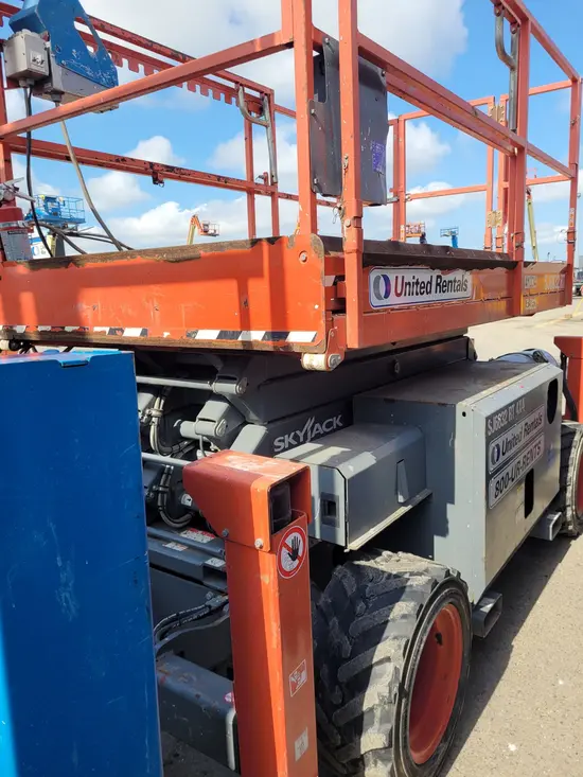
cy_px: 388
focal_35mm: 26
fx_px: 584
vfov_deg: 67.3
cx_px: 292
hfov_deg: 53.1
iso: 40
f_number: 1.8
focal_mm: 5.4
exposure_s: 1/1410
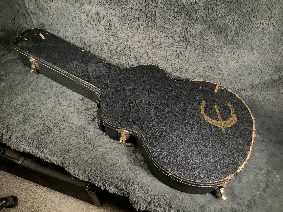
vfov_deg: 48.2
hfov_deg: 61.7
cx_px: 142
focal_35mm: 29
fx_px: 237
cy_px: 106
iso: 64
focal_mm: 3
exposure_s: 1/62
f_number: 1.8
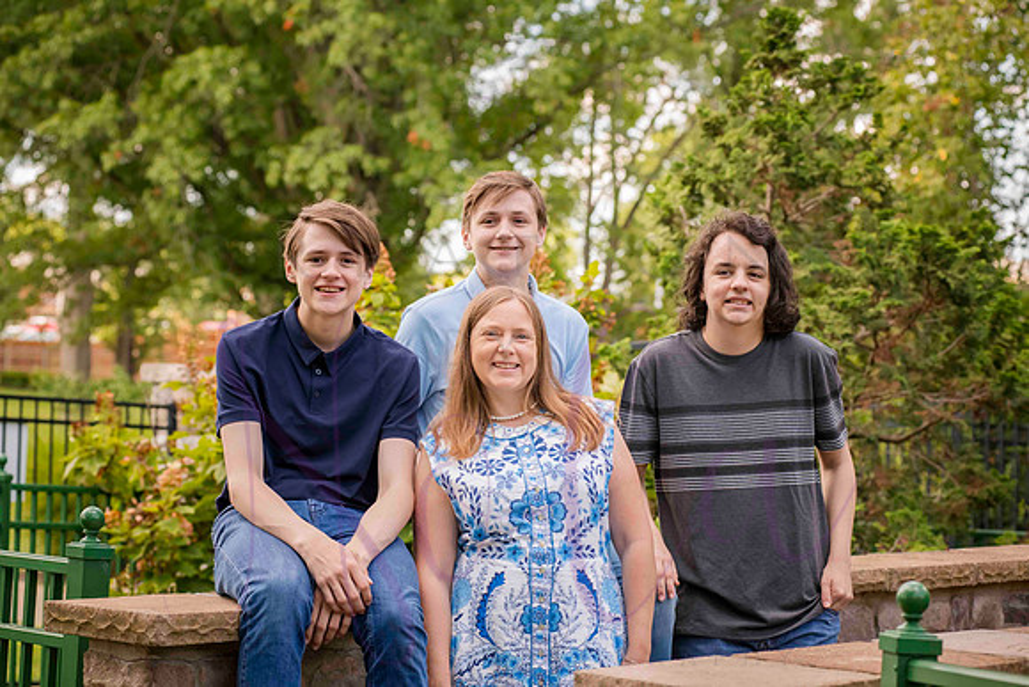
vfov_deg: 15.9
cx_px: 514
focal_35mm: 86
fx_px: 2459
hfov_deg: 23.6
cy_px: 344
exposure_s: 1/320
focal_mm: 86
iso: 400
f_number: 6.3
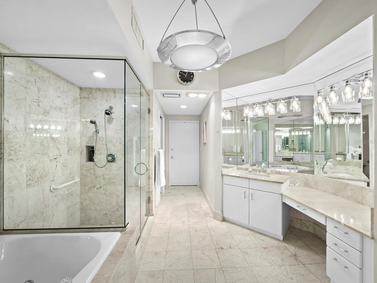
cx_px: 188
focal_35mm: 14
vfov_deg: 85.7
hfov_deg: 102.0
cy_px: 142
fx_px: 153
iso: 400
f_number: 11
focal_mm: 7
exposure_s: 1/4
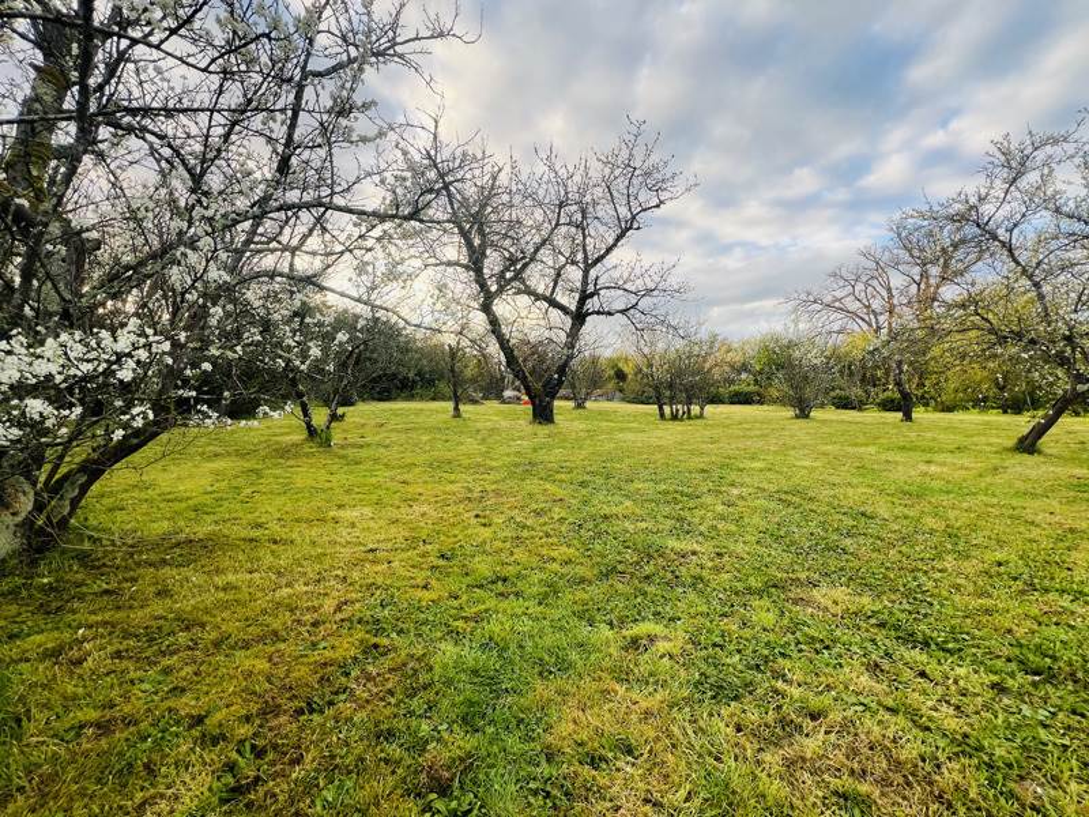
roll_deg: -0.2
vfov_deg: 89.9
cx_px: 544
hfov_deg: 106.2
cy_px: 408
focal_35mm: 13
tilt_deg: -2.9
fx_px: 409
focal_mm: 1.57
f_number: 1.8
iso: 32
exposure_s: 1/183
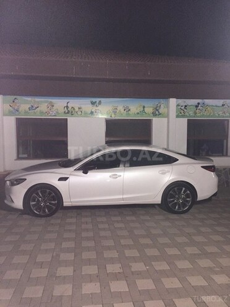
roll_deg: +0.3
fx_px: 257
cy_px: 154
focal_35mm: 29
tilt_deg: -2.5
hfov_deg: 48.2
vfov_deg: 61.7
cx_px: 115
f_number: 2.2
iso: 250
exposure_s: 1/17
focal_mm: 4.15
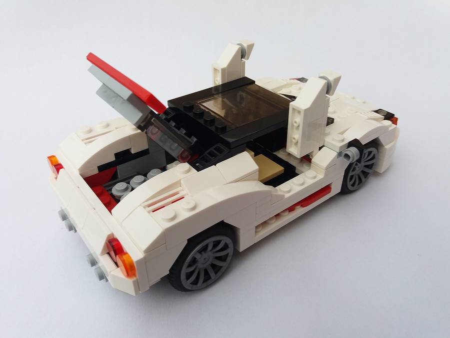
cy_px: 169
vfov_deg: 49.7
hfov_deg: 63.4
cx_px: 225
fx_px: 364
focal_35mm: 28
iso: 64
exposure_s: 1/694
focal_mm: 3.7
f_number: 1.9
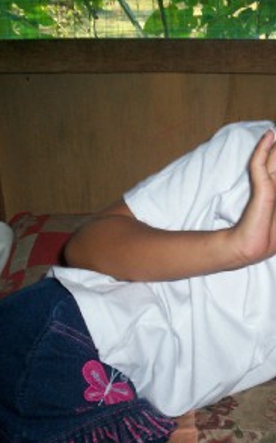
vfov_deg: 38.9
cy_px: 220
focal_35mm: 52
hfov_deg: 23.9
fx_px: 628
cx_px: 262
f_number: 4.5
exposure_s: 1/64
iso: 140
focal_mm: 5.9
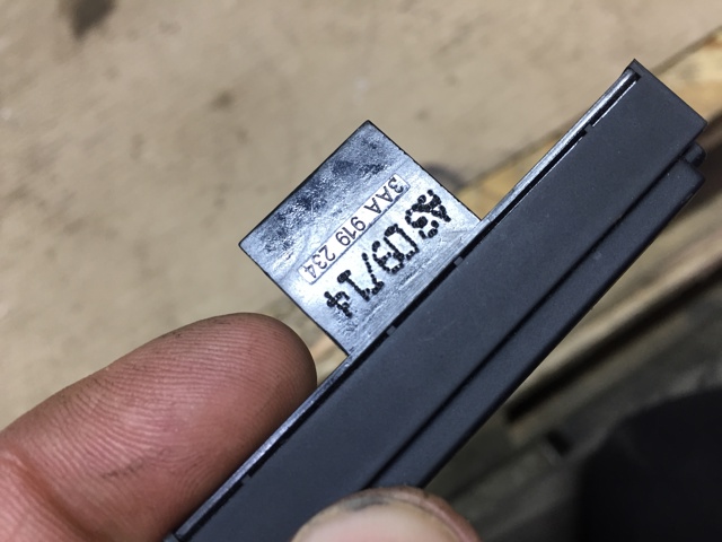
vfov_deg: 48.2
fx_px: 605
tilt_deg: -57.7
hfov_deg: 61.7
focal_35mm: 29
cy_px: 271
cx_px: 361
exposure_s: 1/33
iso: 64
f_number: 2.2
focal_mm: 4.15
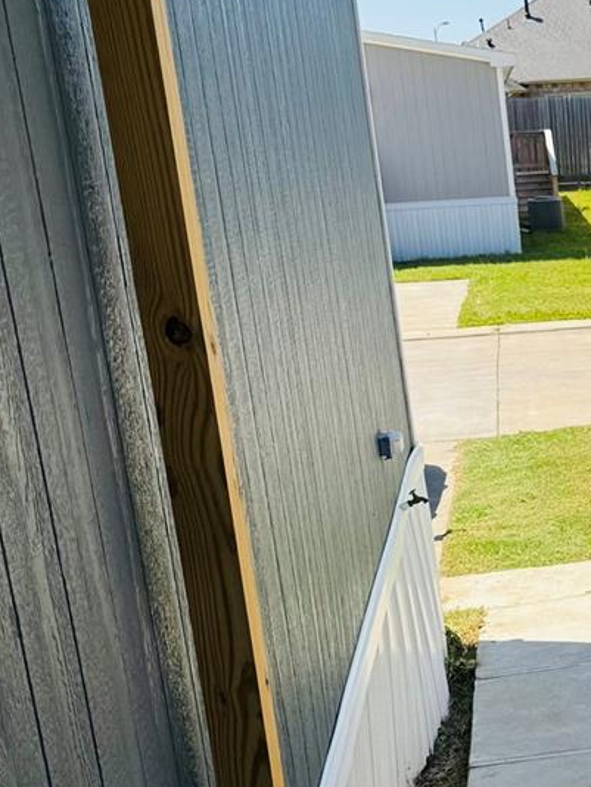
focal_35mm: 69
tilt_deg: -15.1
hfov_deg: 19.5
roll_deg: +5.5
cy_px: 545
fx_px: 1569
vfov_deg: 27.9
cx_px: 786
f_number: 1.78
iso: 80
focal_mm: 6.76
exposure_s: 1/3597
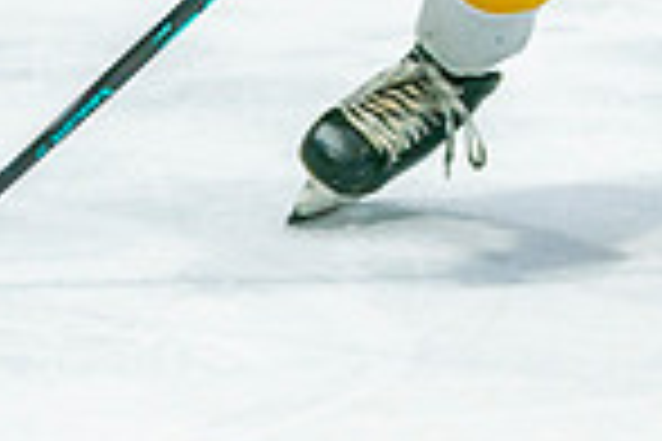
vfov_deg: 2.1
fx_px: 12209
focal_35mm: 664
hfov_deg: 3.1
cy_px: -466
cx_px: 831
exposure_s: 1/640
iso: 320
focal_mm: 95
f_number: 2.8
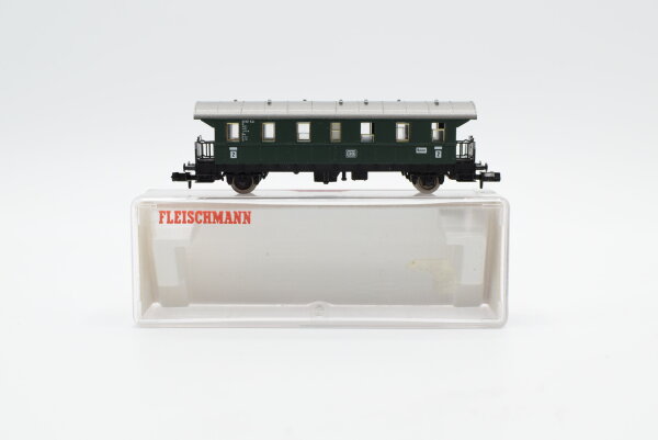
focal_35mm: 52
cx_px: 329
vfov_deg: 25.8
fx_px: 960
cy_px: 220
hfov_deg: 37.8
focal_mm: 35
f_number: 8
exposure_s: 1/125
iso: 400
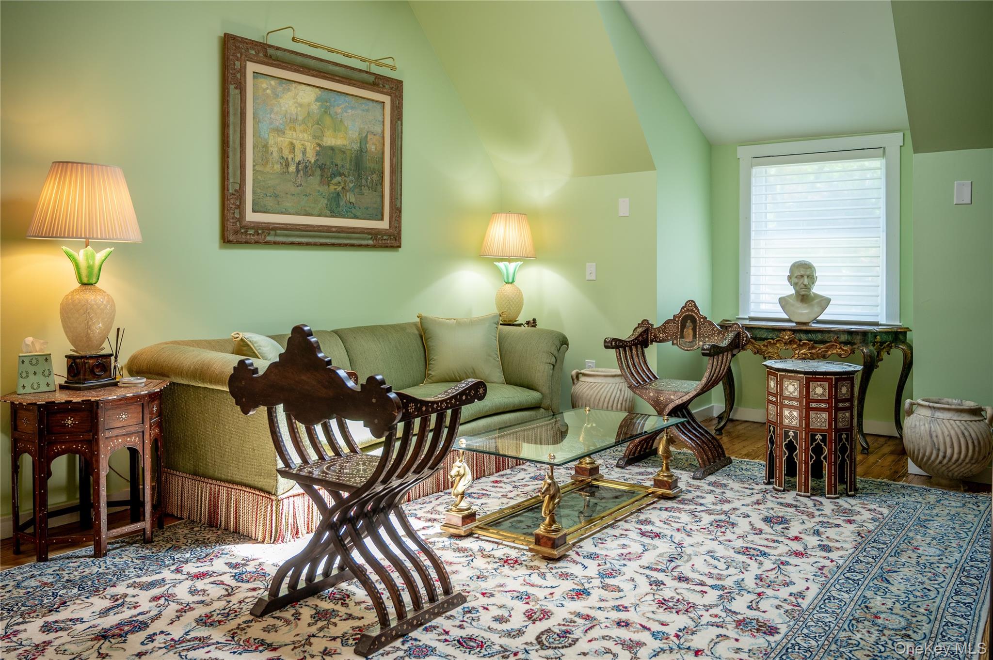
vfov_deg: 44.9
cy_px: 330
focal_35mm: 29
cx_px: 496
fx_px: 799
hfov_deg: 63.7
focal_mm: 29
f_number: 4
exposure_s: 1/30
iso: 110
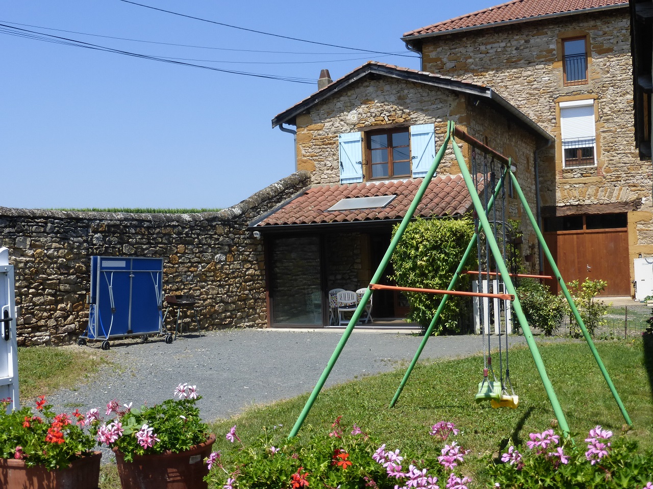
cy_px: 244
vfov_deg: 36.0
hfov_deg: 46.8
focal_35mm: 40
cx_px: 326
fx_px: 755
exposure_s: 1/800
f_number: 3.9
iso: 100
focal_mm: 6.9
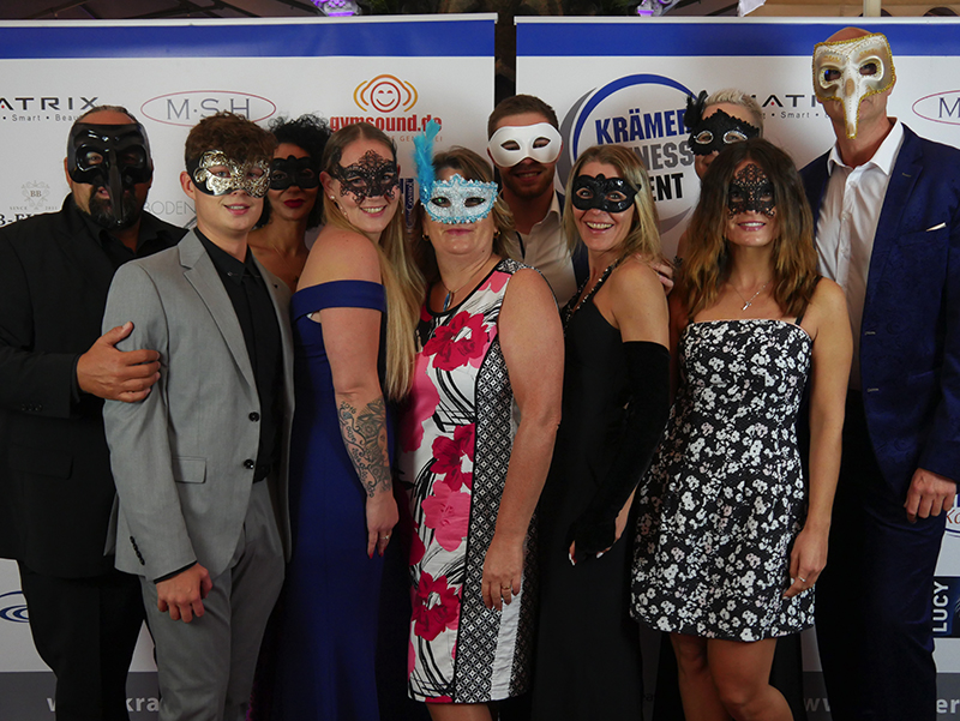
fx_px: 1110
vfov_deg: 36.0
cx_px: 480
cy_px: 360
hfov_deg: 46.8
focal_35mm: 40
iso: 1600
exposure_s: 1/60
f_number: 4.2
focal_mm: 20
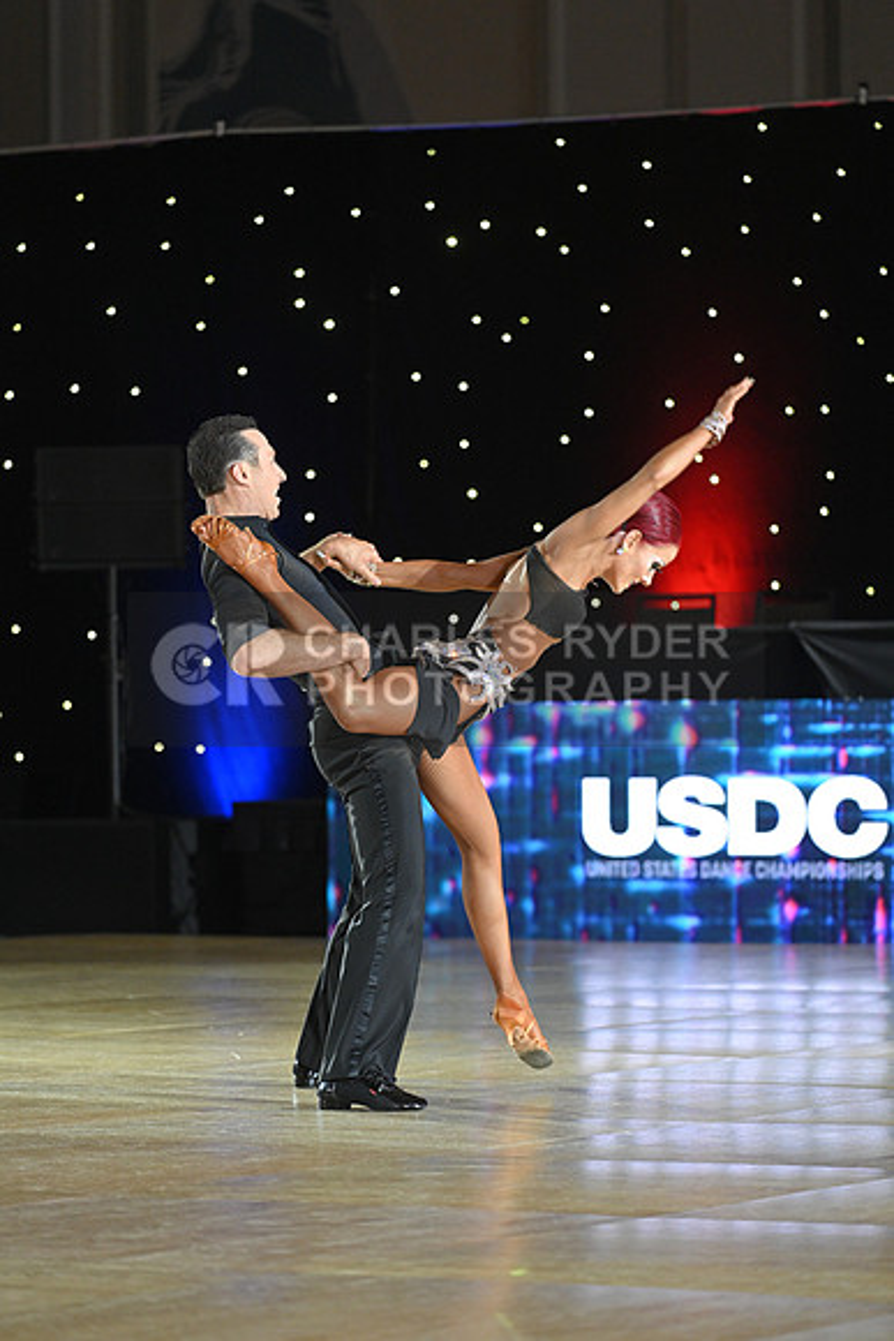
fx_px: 5584
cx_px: 447
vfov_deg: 13.7
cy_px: 670
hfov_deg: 9.2
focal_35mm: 150
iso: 2000
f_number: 4
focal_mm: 150
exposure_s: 1/250
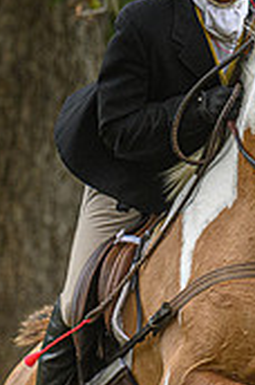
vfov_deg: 2.5
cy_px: 227
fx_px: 8992
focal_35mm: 843
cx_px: 305
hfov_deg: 1.6
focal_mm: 190
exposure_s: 1/640
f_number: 3.5
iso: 800
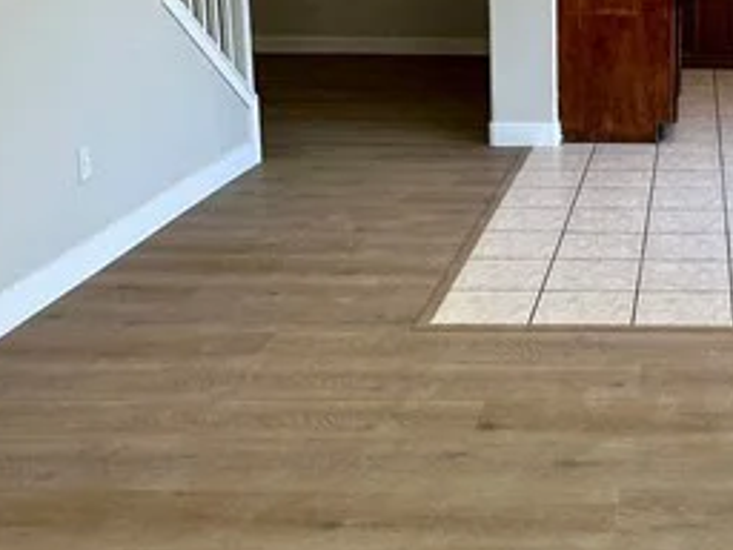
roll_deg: -1.1
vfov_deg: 25.5
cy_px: 86
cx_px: 747
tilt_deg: -10.2
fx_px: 1186
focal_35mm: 56
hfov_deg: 31.5
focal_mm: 2.22
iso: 100
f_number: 2.2
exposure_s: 1/120
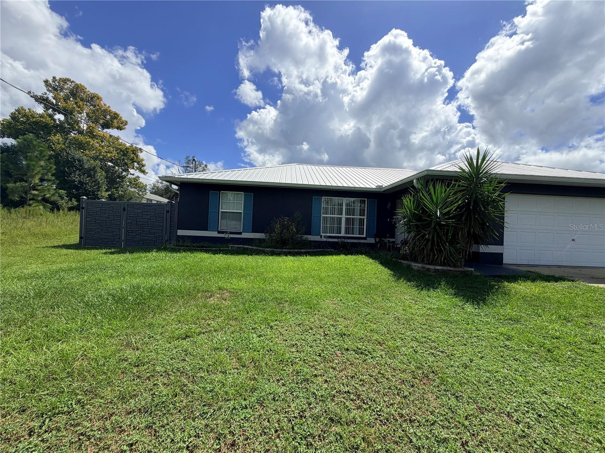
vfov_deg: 85.7
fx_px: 245
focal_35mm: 14
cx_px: 302
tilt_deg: +1.4
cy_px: 226
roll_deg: -4.4
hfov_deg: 102.1
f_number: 2.2
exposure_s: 1/1259
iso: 20
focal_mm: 2.22
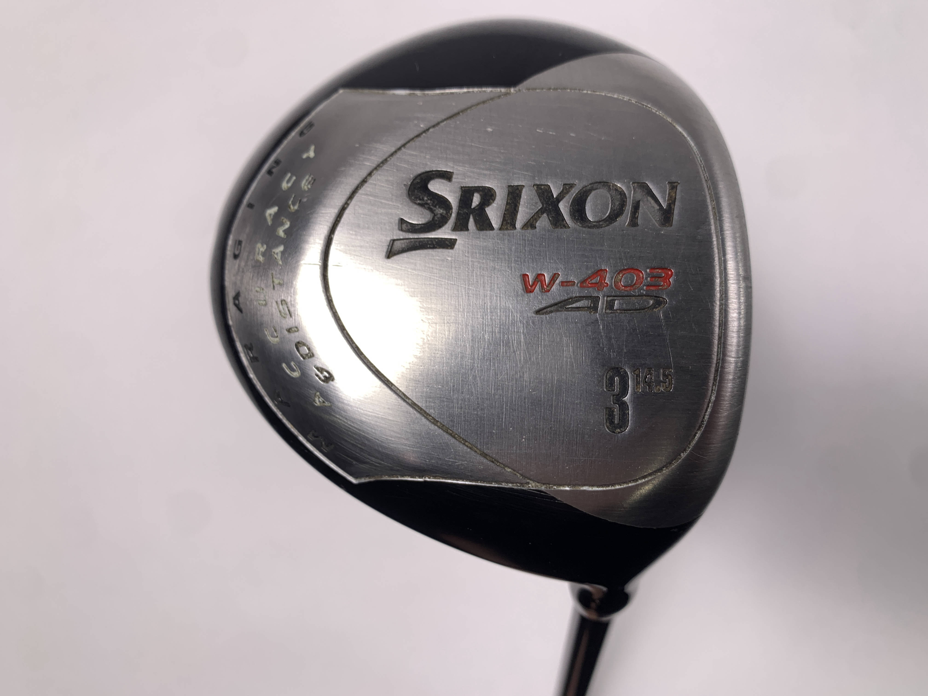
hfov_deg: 67.3
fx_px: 697
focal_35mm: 26
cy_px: 348
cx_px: 464
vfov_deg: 53.1
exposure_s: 1/142
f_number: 1.8
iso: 25
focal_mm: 4.25
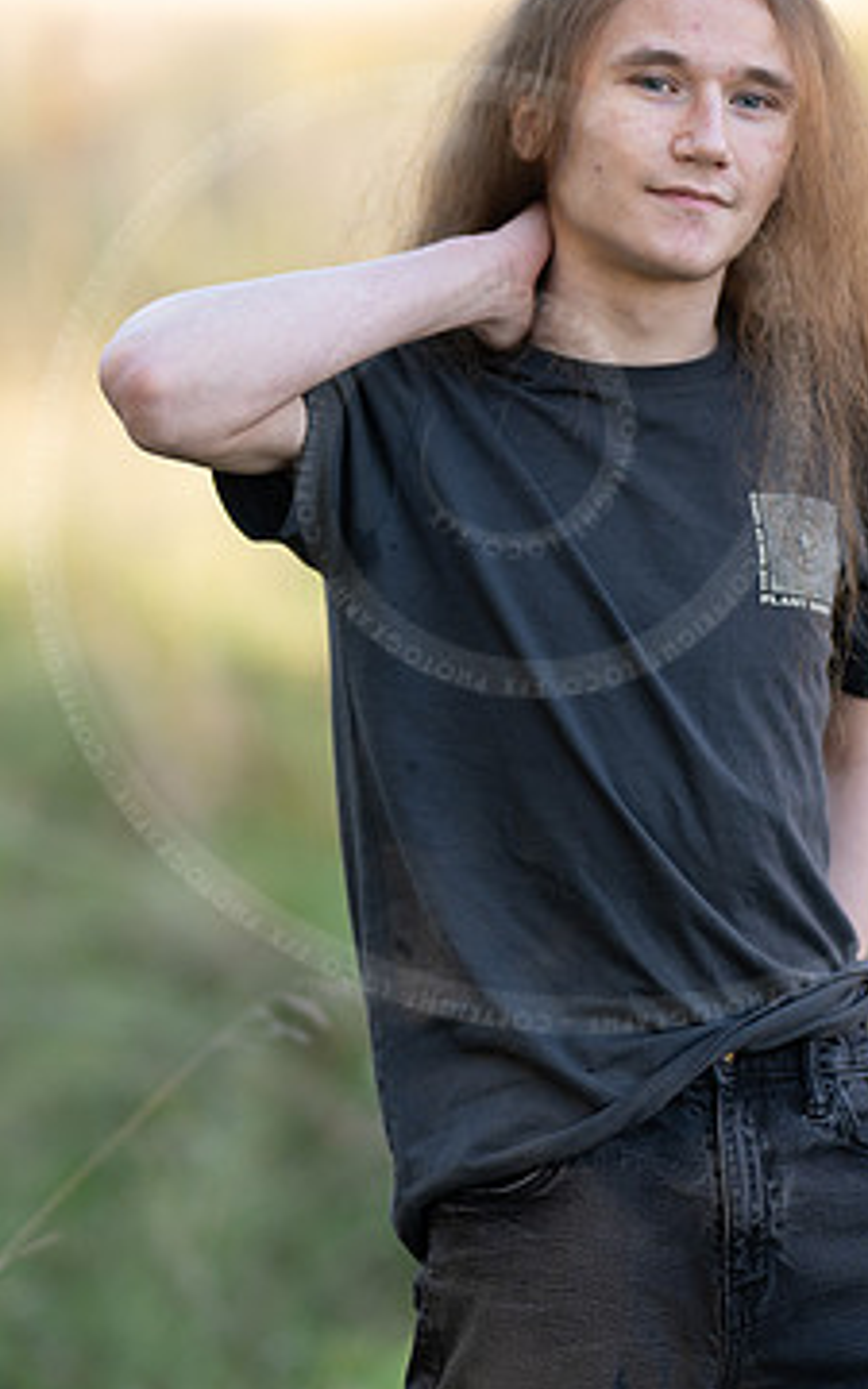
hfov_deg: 8.1
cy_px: 532
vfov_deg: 12.9
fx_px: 6132
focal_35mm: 162
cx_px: 544
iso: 80
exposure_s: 1/500
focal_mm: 85
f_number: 1.2
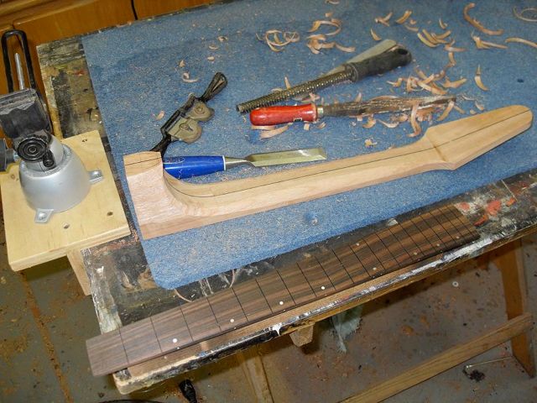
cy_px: 202
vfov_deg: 40.7
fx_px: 543
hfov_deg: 52.6
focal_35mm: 35
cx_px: 268
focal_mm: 6.3
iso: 100
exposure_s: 1/45
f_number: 2.8
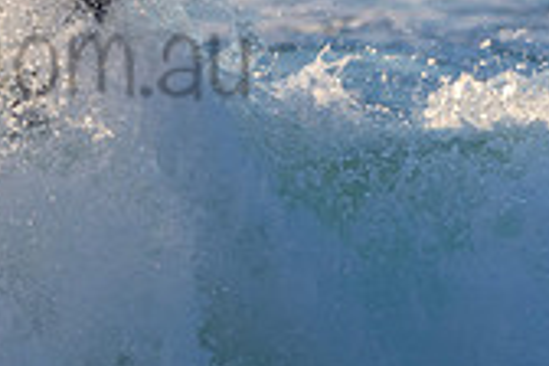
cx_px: -95
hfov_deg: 1.1
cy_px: 21
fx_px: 27646
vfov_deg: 0.8
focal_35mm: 1813
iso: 500
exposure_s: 1/1250
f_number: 5.6
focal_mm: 350
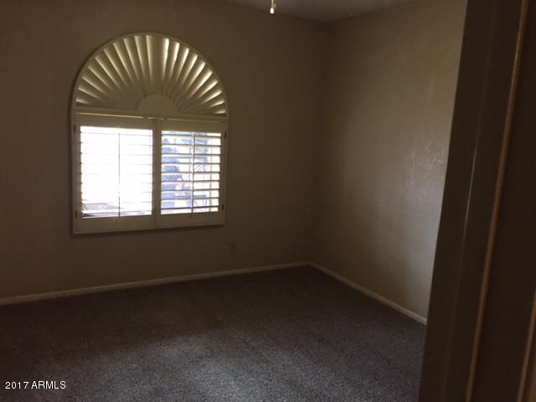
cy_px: 201
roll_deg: -5.4
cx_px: 268
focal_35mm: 29
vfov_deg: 48.2
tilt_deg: -10.4
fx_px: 449
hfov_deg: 61.7
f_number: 2.2
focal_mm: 4.15
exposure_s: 1/30
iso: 320
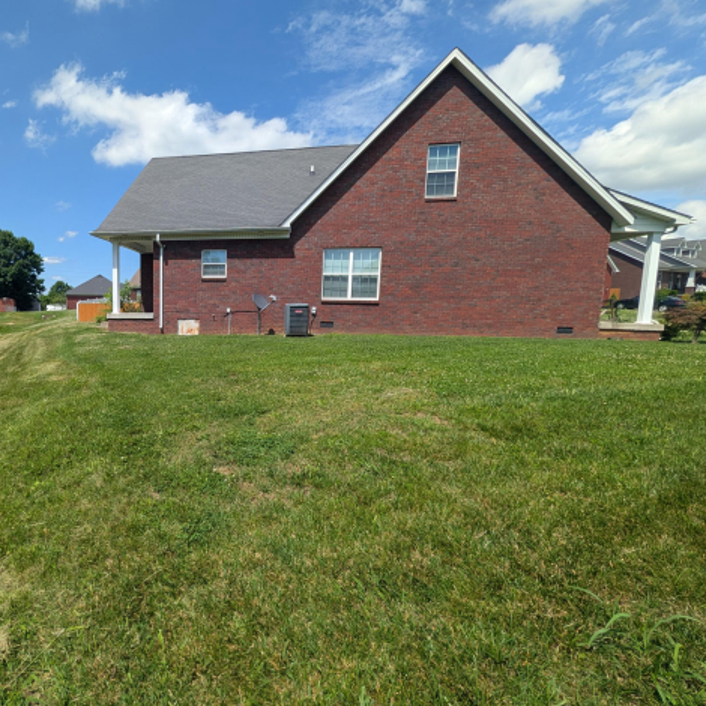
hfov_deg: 87.0
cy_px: 350
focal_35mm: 15
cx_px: 221
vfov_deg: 91.1
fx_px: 346
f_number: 1.7
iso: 46
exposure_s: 1/2545
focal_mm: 2.02
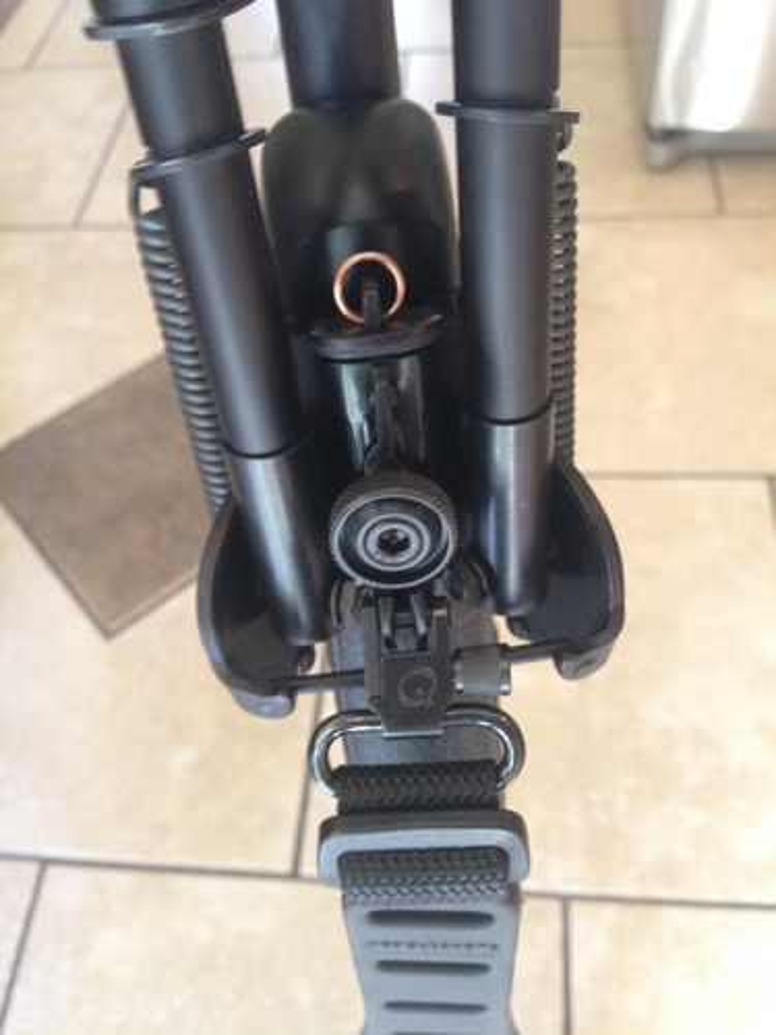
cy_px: 518
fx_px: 986
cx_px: 388
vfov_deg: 55.4
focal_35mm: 33
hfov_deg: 42.9
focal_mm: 4.12
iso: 320
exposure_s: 1/20
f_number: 2.4
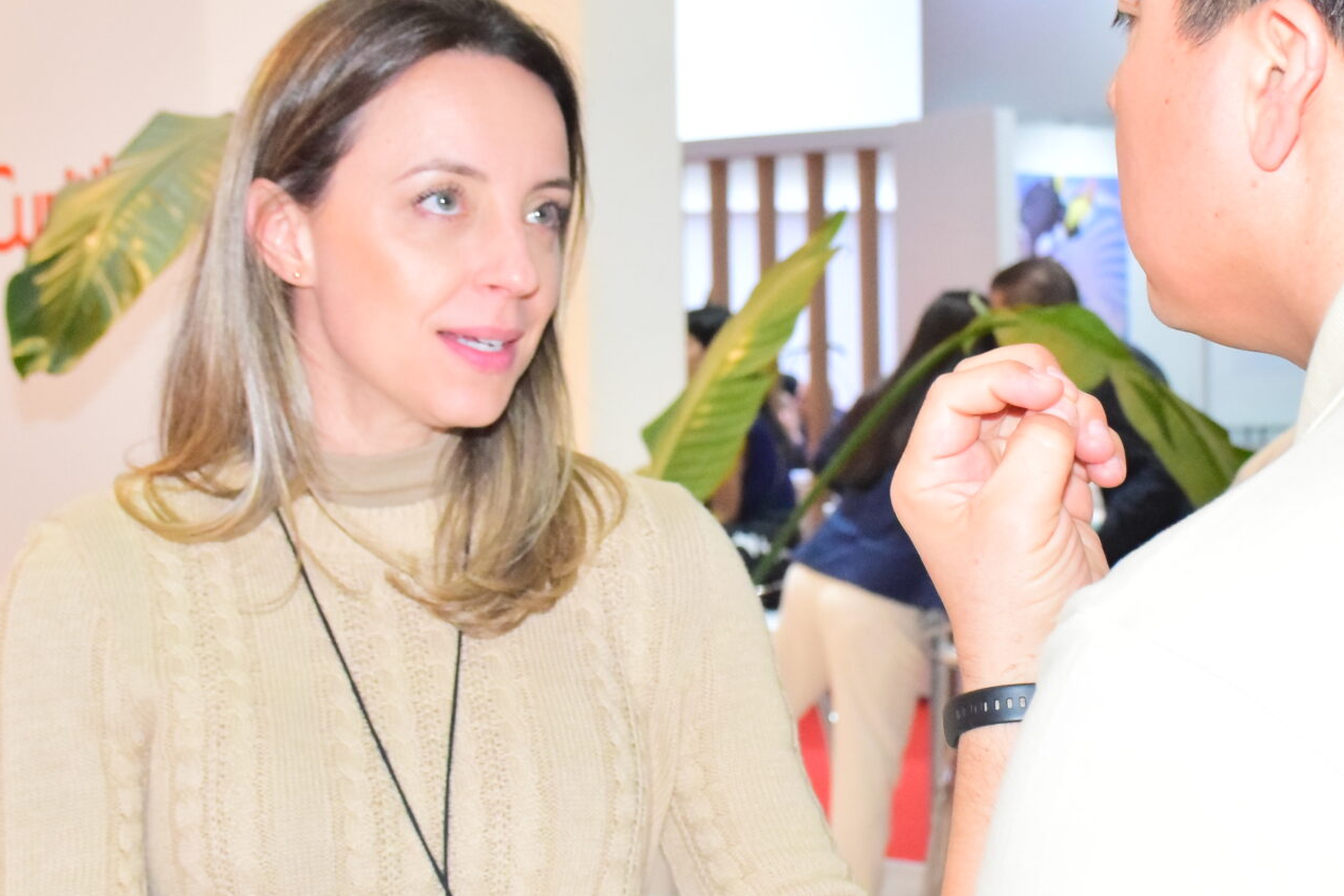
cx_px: 897
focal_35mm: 82
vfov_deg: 16.6
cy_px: 559
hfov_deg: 24.6
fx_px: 3062
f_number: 5.6
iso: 3200
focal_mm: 27
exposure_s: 1/180
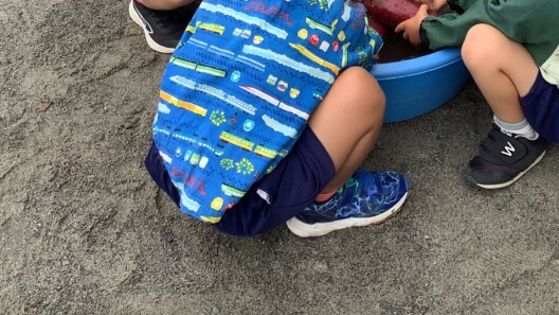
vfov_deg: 17.8
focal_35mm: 64
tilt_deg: -32.3
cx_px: 401
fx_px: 949
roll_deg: -2.6
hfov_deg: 32.4
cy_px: -70
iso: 40
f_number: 2.4
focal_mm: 3.3
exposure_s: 1/120
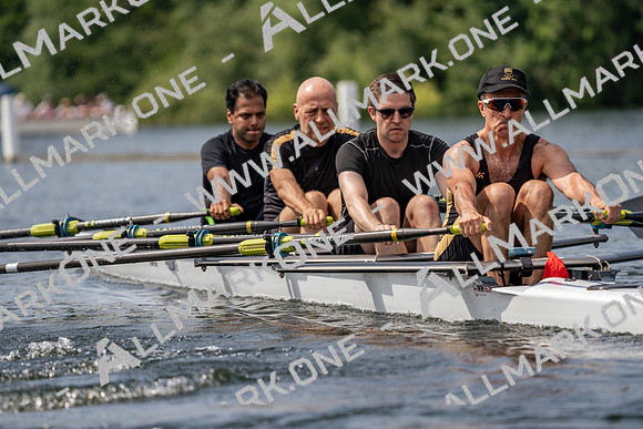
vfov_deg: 4.1
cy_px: 214
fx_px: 5985
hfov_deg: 6.2
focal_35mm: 335
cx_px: 322
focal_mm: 335
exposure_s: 1/1600
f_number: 6.3
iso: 200
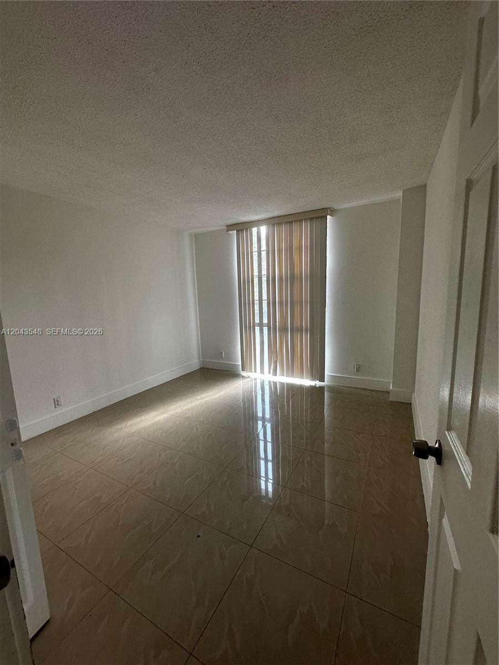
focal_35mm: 14
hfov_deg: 85.7
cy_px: 332
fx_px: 269
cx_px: 250
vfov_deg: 102.1
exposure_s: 1/120
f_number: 2.2
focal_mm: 2.22
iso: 125
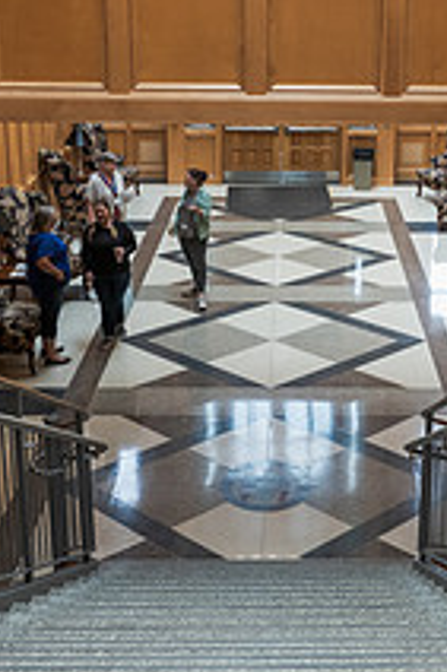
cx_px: 323
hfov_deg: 26.2
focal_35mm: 51
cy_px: 174
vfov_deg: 38.0
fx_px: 951
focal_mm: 24
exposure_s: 1/320
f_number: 4.5
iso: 1600
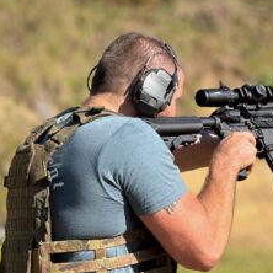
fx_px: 2561
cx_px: 213
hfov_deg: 6.1
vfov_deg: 6.1
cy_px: 316
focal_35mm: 287
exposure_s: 1/793
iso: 50
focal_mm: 15.66
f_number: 2.8
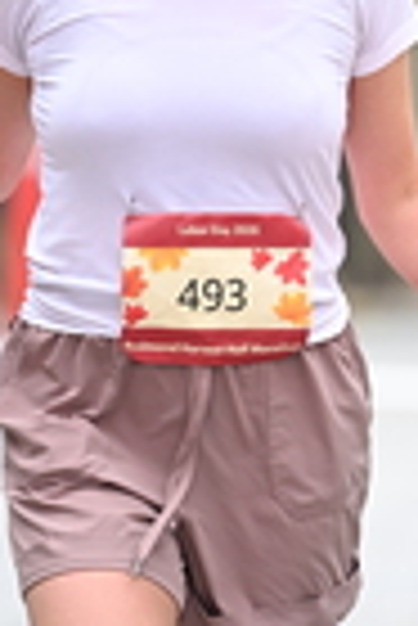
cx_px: 555
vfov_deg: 2.6
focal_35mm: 793
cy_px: 45
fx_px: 13776
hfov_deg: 1.7
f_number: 2.8
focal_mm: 200
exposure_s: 1/1600
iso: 640
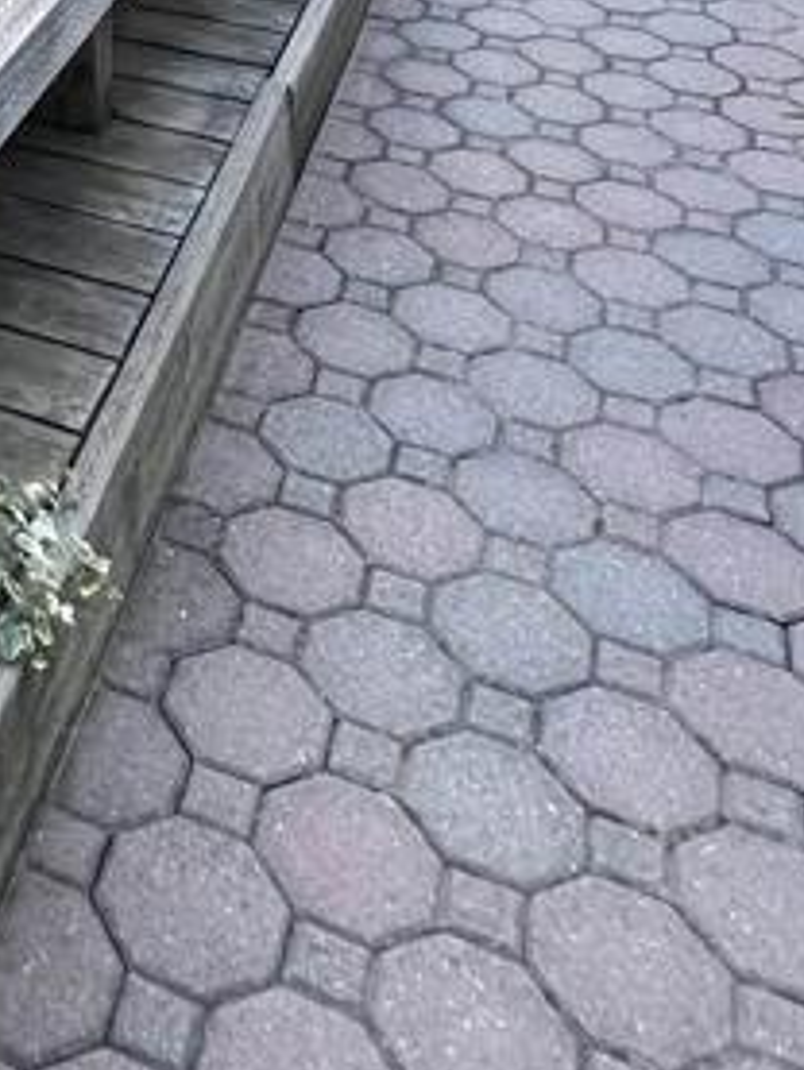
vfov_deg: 25.8
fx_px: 1485
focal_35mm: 48
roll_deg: -0.6
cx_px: -166
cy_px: -637
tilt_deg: +1.4
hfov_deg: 26.8
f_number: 1.8
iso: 250
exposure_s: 1/99
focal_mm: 1.57
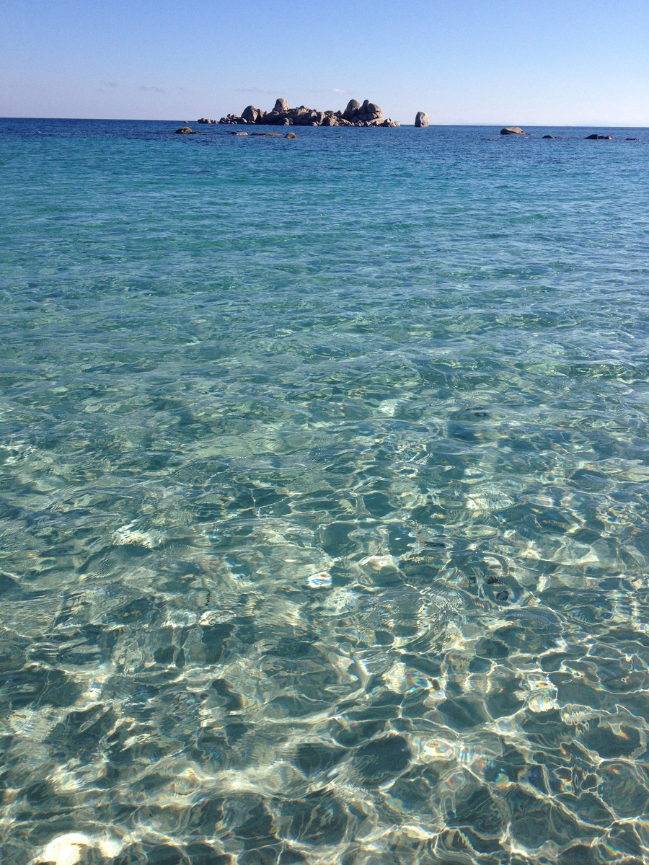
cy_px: 432
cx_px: 324
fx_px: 875
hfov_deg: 40.7
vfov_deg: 52.6
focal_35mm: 35
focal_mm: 4.28
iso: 64
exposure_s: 1/2123
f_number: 2.4
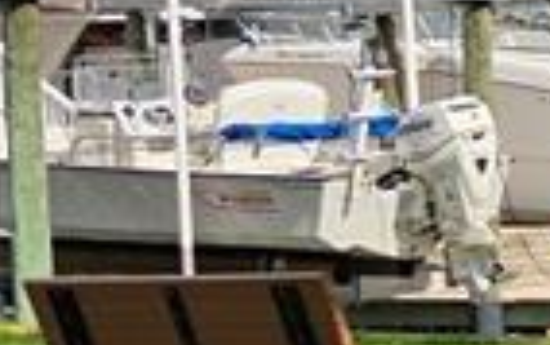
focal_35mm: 176
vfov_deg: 7.5
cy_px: 198
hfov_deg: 8.5
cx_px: 1971
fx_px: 2640
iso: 10
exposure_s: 1/1076
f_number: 1.7
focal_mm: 6.3
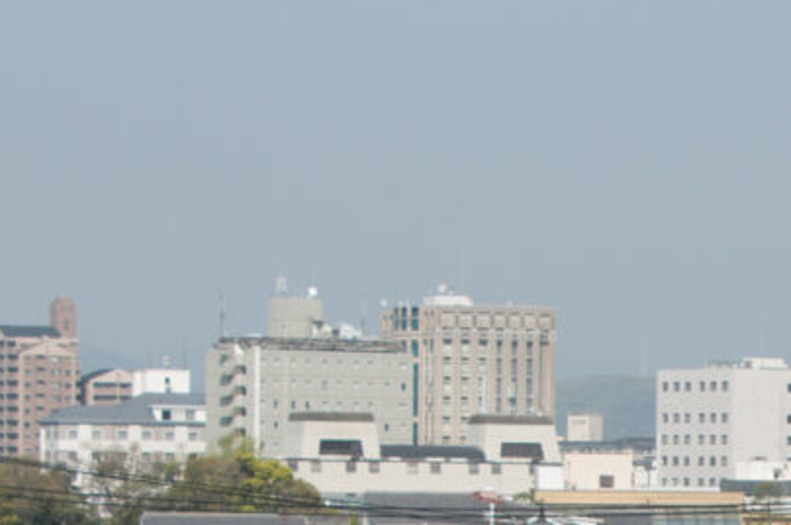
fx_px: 4563
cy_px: 743
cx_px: 787
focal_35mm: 208
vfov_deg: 6.5
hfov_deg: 9.8
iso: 100
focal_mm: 28
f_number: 7.1
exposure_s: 1/250
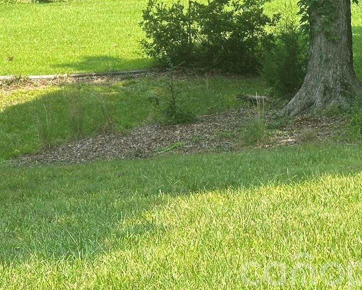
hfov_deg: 16.0
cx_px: 51
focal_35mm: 119
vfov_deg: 12.7
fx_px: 1275
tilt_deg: +2.8
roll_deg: +1.5
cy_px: -38
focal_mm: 6.86
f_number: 1.78
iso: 64
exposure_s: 1/823
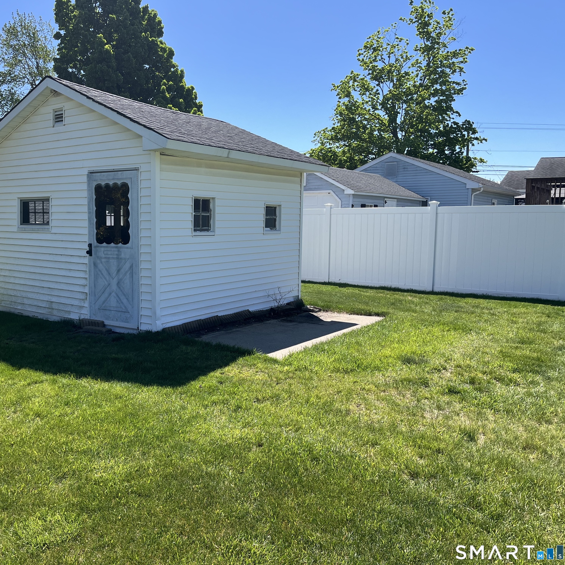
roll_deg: +0.6
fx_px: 572
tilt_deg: -5.8
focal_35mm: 31
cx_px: 188
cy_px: 279
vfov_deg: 52.5
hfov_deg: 51.5
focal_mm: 5.1
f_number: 1.6
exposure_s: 1/2222
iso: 50
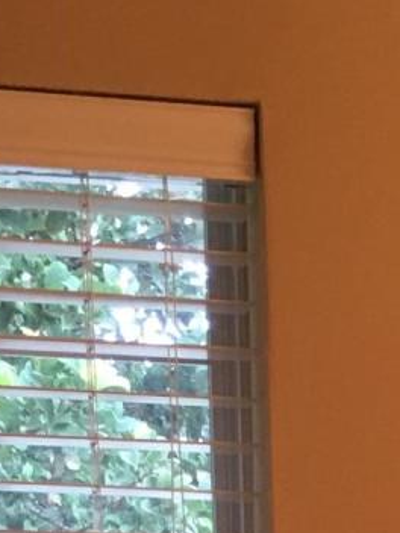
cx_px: 532
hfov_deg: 8.8
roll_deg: +0.7
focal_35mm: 165
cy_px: 1172
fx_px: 2542
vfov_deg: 10.6
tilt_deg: -5.5
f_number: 2.2
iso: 40
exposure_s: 1/15
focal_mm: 4.15
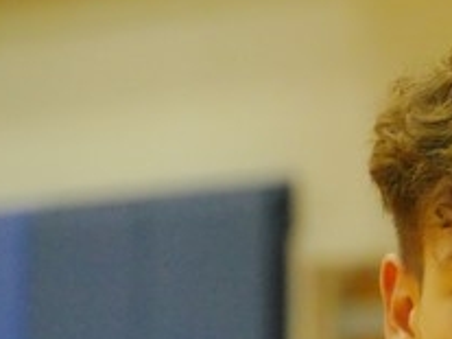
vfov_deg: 1.7
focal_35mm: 865
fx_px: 11288
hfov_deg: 2.3
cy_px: 394
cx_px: 530
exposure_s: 1/200
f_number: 5.6
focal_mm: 140
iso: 6400
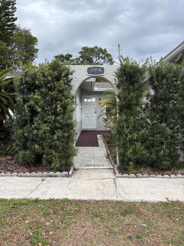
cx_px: 92
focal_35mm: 26
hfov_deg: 53.1
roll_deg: -0.6
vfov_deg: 67.3
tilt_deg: -2.1
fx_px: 184
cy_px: 123
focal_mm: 5.96
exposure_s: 1/1295
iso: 50
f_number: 1.6
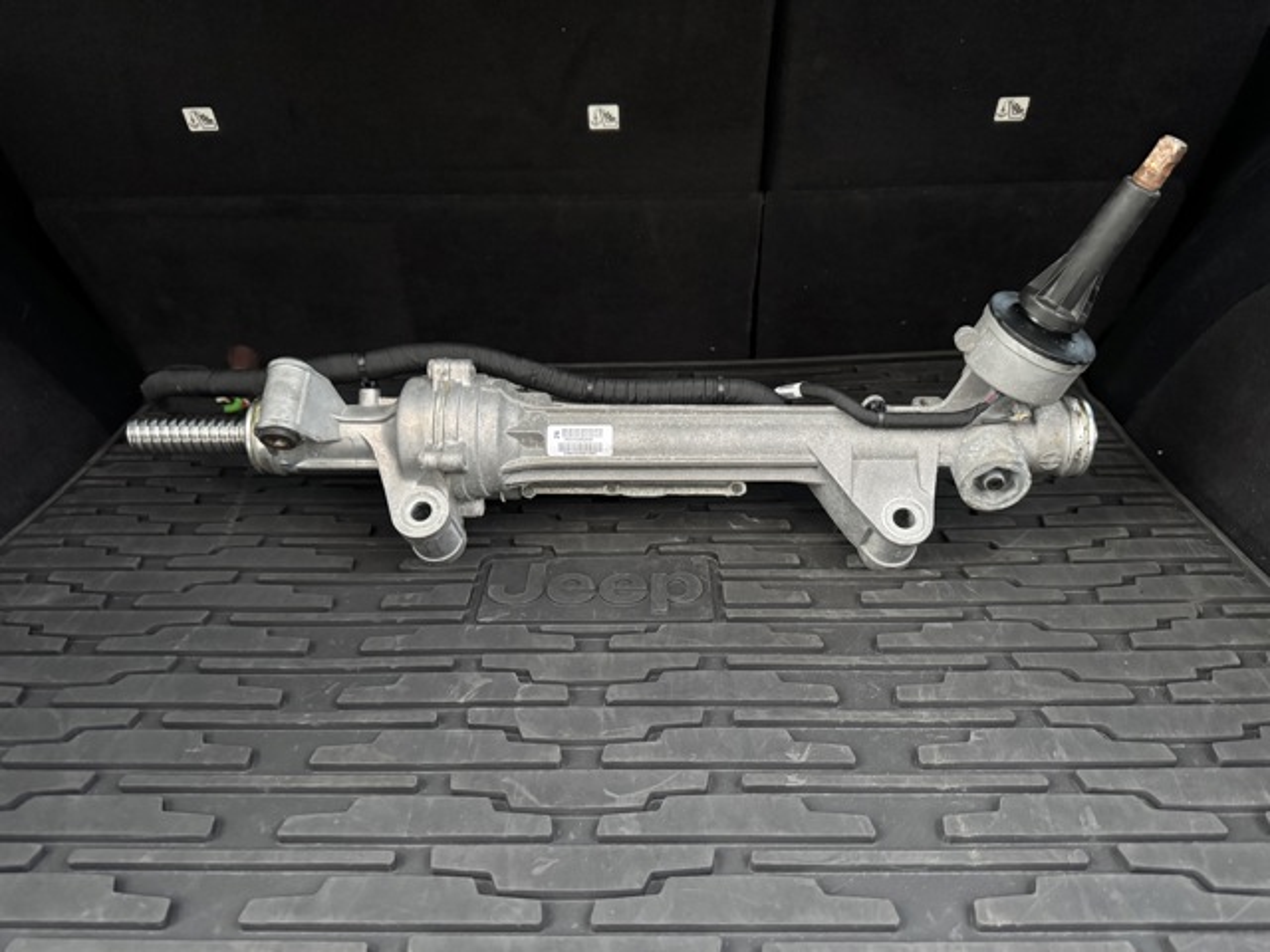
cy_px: 476
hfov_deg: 71.6
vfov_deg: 56.8
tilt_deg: -25.7
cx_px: 635
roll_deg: -2.1
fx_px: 881
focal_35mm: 24
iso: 1000
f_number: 1.78
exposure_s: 1/40
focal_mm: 6.76
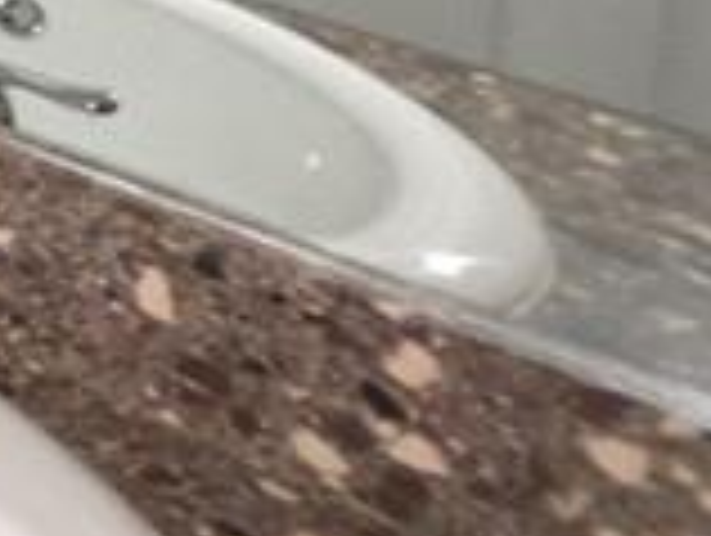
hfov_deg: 11.5
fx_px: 1728
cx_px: -1431
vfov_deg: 13.1
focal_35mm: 84
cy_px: -761
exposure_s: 1/21.5
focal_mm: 2.2
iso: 400
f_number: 1.9
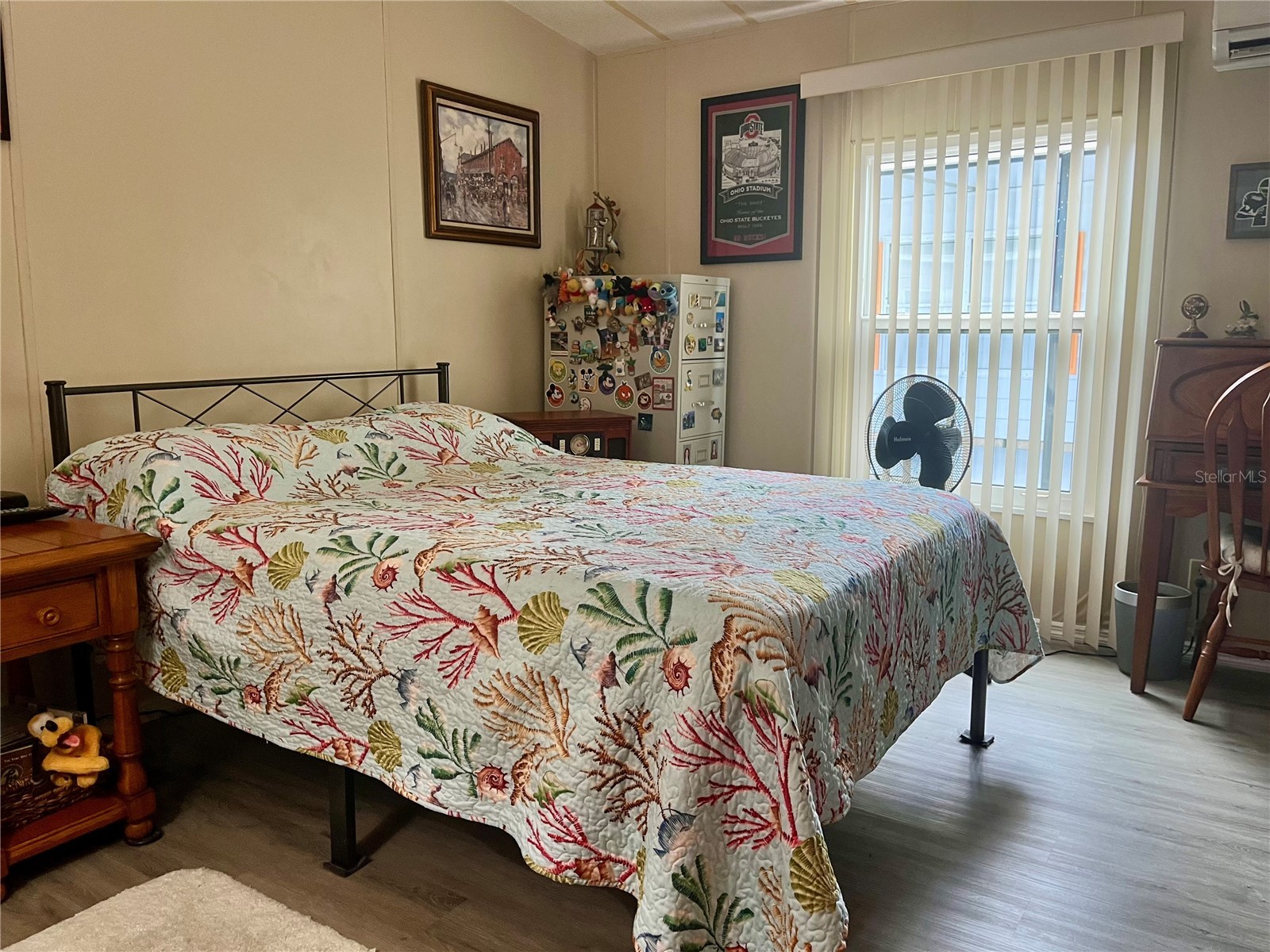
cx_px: 635
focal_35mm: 26
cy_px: 476
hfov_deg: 67.3
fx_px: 954
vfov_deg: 53.1
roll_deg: +0.0
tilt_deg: -8.9
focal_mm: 5.1
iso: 125
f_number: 1.6
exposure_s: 1/60
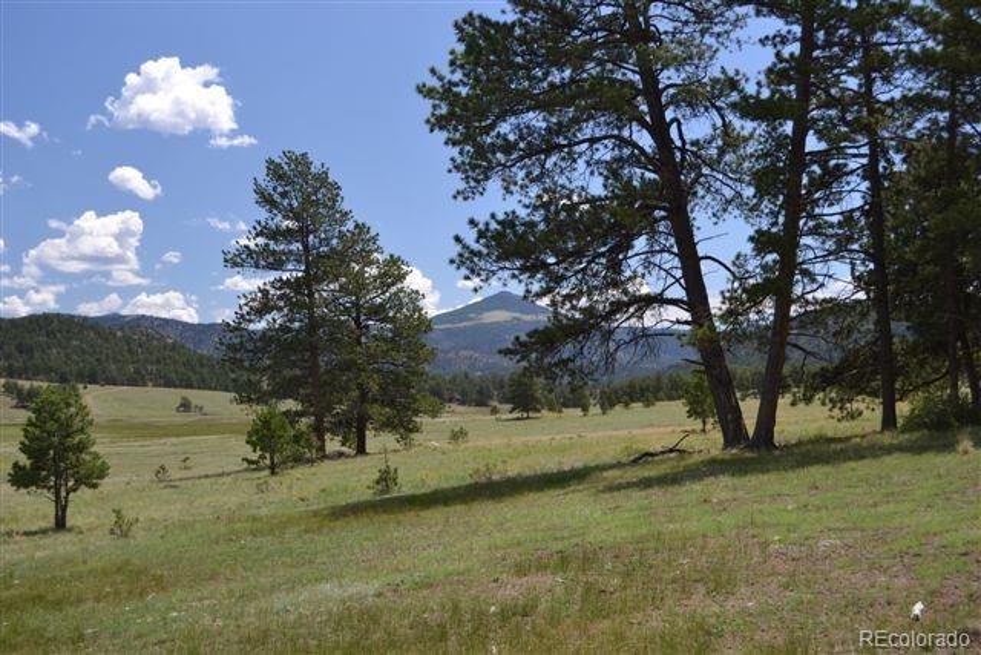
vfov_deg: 31.9
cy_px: 328
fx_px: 1145
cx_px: 490
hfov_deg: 46.4
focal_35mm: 42
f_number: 5.6
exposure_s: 1/125
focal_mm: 28
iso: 100
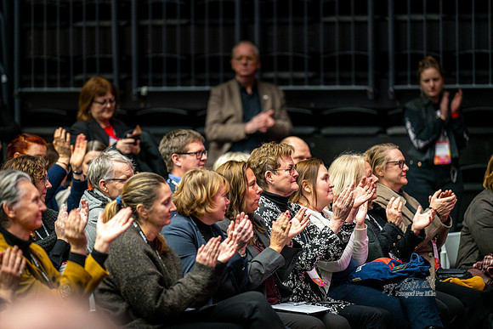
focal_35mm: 200
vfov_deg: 6.9
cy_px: 164
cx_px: 246
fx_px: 2739
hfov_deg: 10.3
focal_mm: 200
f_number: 2.8
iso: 2500
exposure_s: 1/160
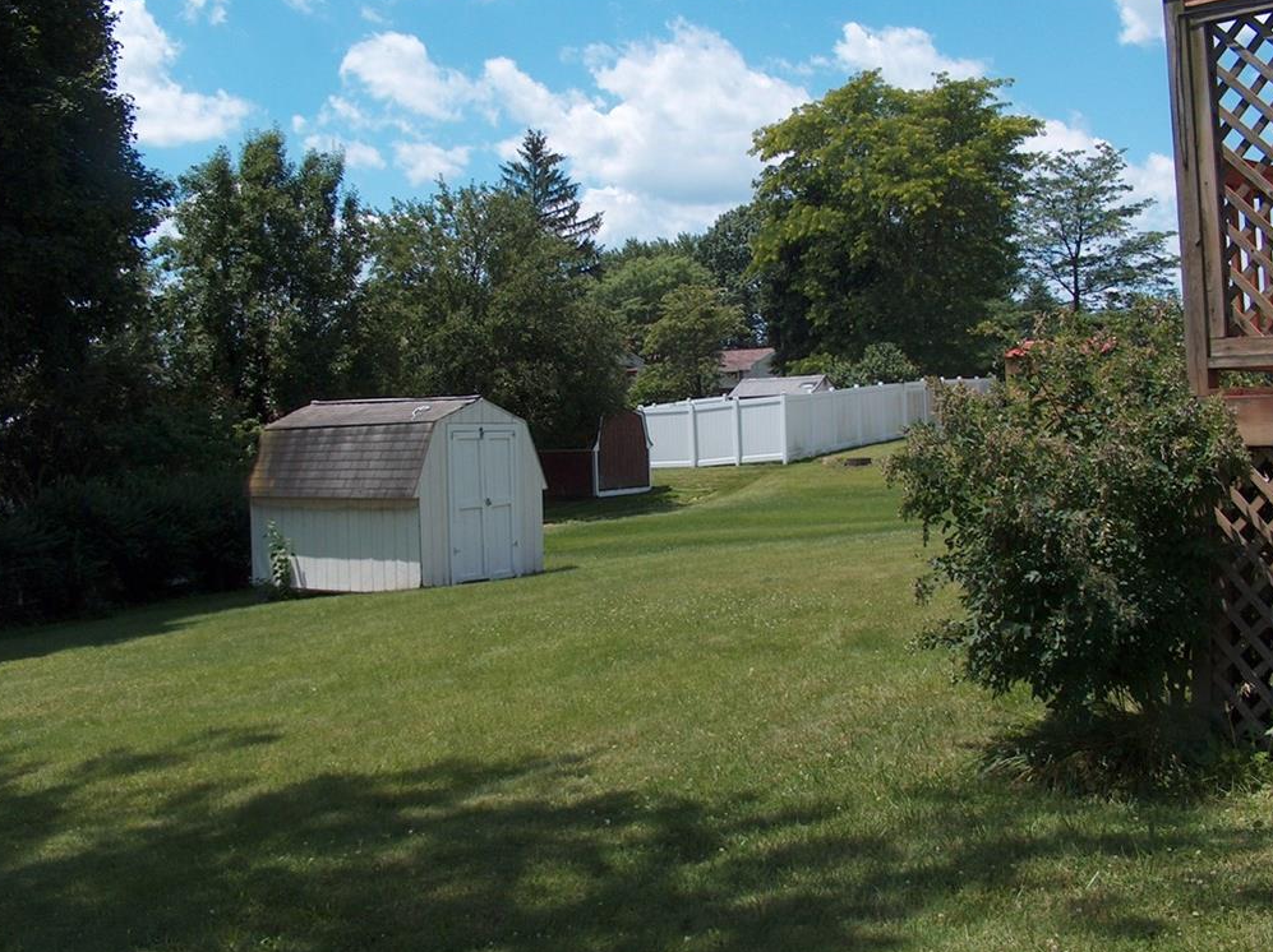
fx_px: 1396
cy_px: 475
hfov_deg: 49.0
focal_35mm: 38
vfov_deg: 37.7
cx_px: 637
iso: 100
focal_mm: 7.6
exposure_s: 1/328
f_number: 6.7
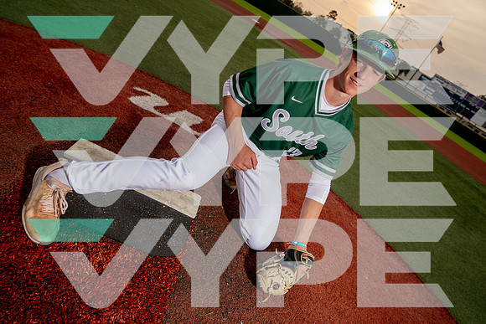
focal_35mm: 24
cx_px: 243
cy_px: 162
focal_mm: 24
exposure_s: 1/250
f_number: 5.6
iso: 250
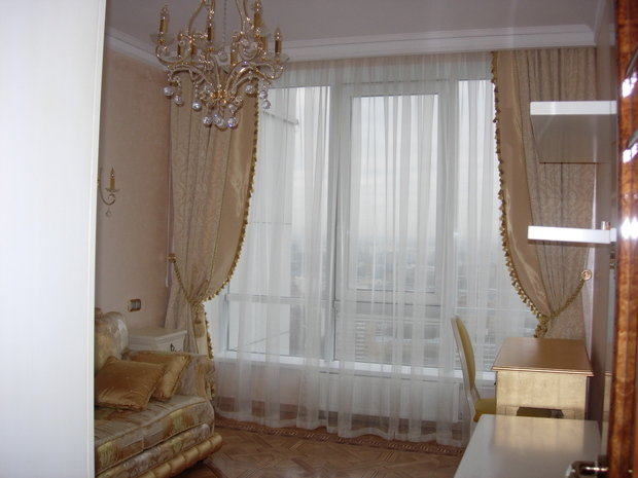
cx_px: 319
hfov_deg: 49.0
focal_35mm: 38
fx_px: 700
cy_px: 239
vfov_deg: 37.7
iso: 79
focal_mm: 7.8
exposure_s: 1/136
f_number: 2.8
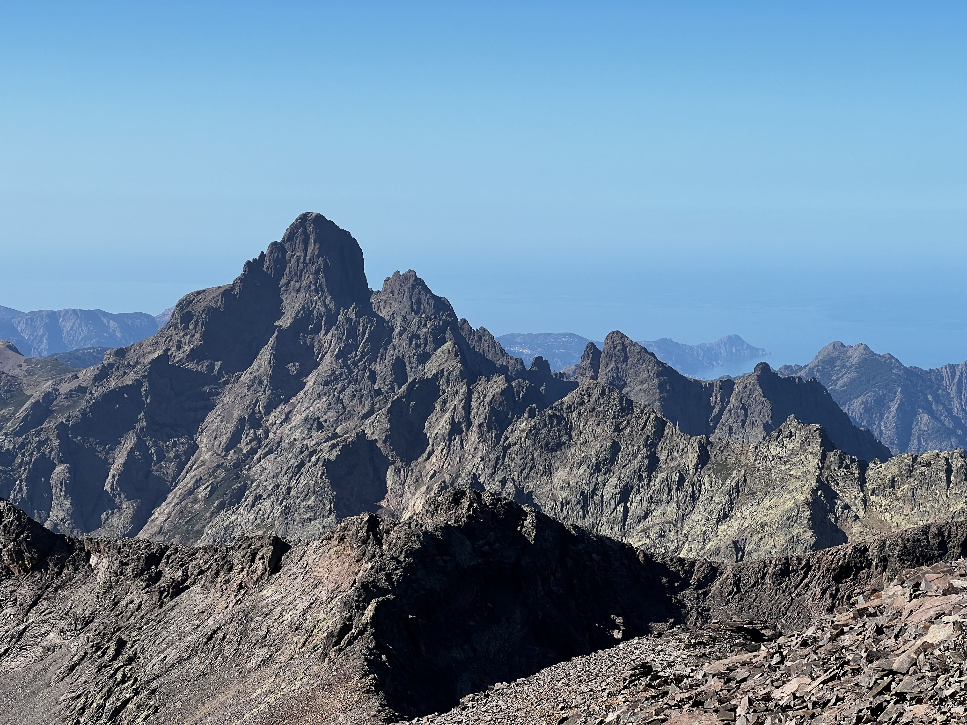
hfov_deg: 25.3
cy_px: 362
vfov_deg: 19.1
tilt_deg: -4.3
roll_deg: -0.5
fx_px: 2151
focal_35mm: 77
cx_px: 484
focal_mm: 9
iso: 32
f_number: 2.8
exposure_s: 1/847
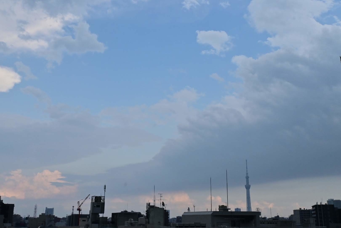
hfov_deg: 49.6
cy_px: 114
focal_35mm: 39
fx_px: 369
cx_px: 170
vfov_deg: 34.2
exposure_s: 1/800
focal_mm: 26
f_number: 11
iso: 640
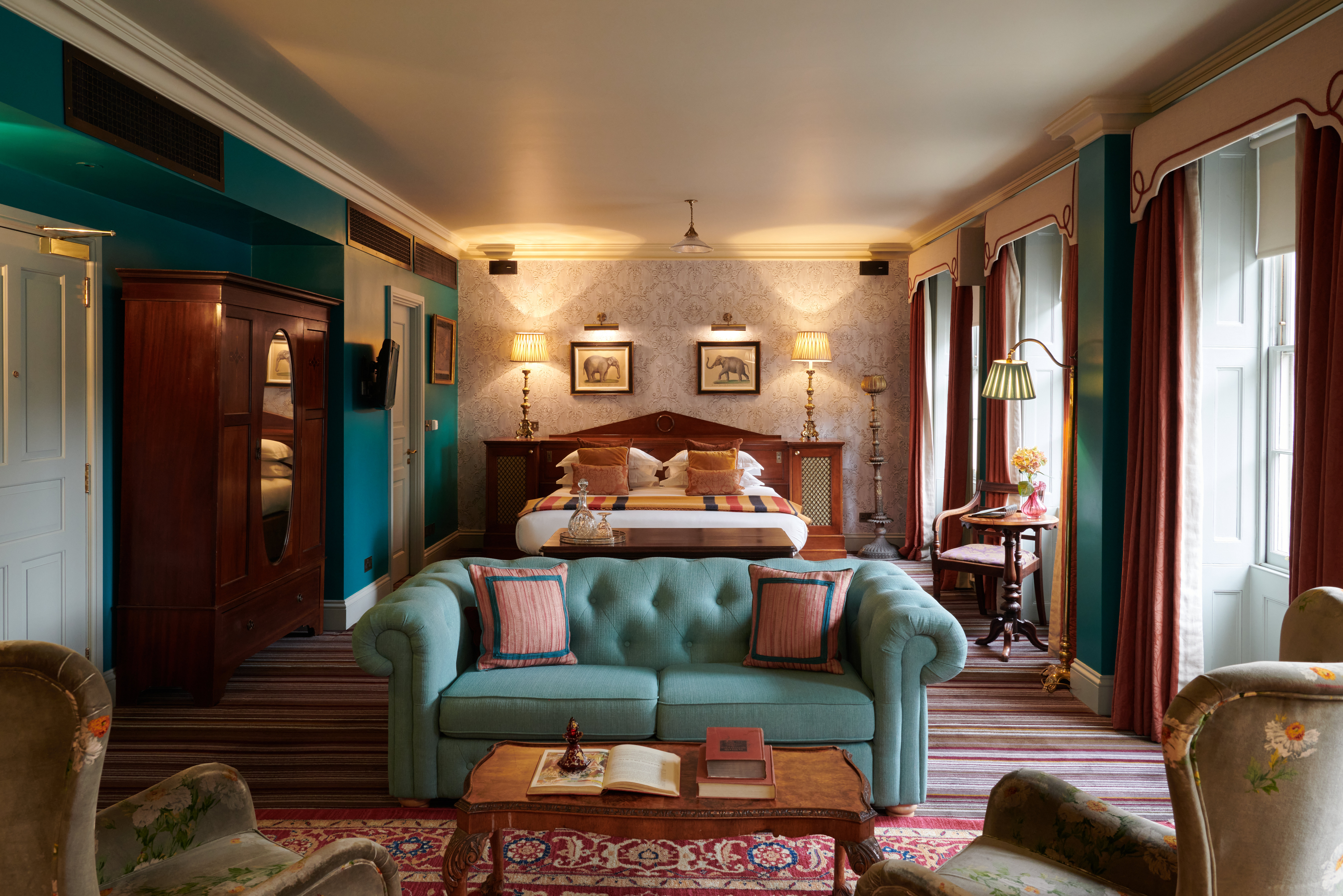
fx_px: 970
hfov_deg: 69.4
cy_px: 448
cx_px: 672
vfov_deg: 49.6
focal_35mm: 26
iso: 1000
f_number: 13
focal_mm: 26
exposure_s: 1/1.59
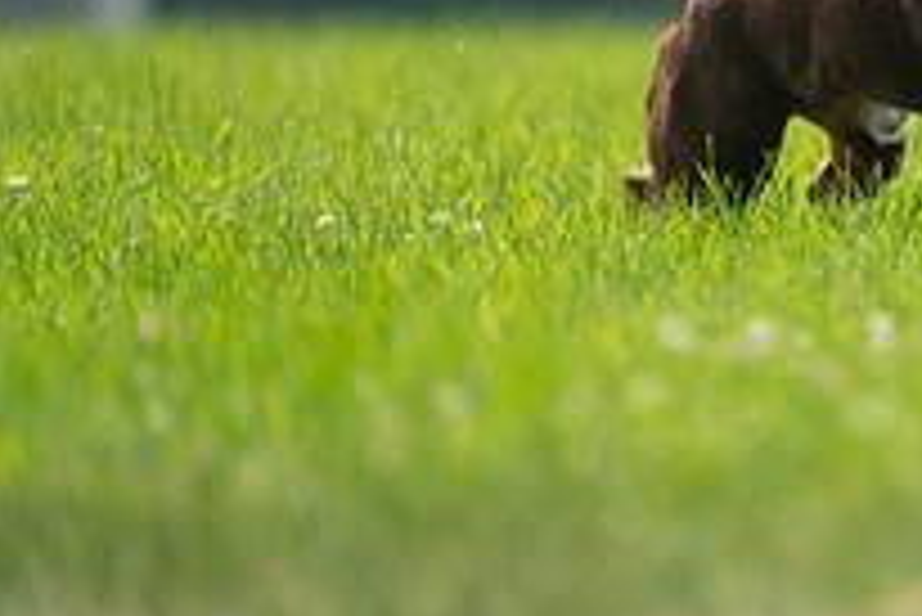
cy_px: -83
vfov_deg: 0.8
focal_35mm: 1694
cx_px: 1300
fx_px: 43414
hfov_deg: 1.2
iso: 1600
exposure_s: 1/4000
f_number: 6.3
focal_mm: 600
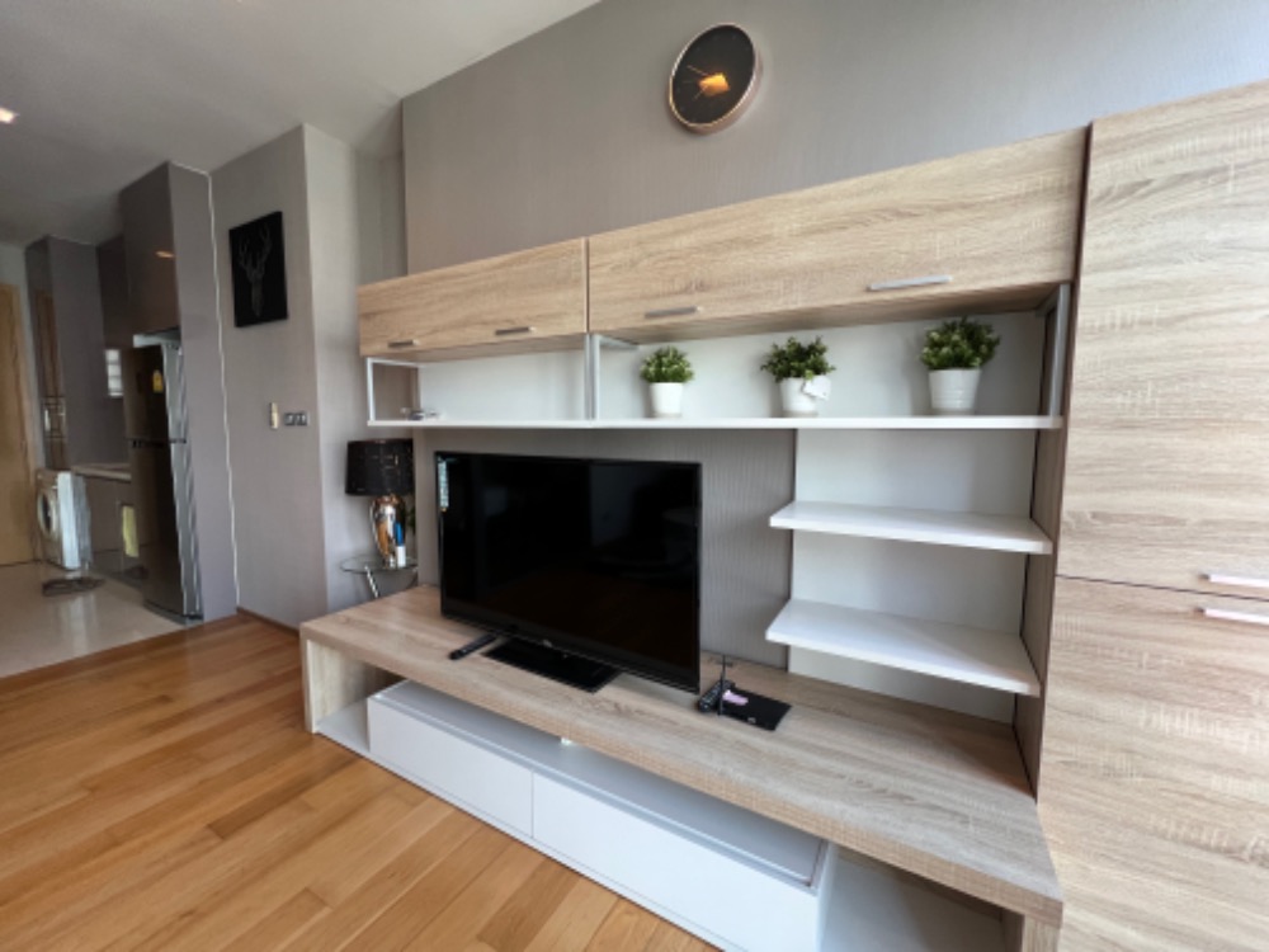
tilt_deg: -5.4
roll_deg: +0.1
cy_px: 476
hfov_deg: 106.2
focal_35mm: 13
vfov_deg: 89.9
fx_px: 477
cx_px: 634
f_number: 1.8
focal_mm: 1.57
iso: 200
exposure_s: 1/121
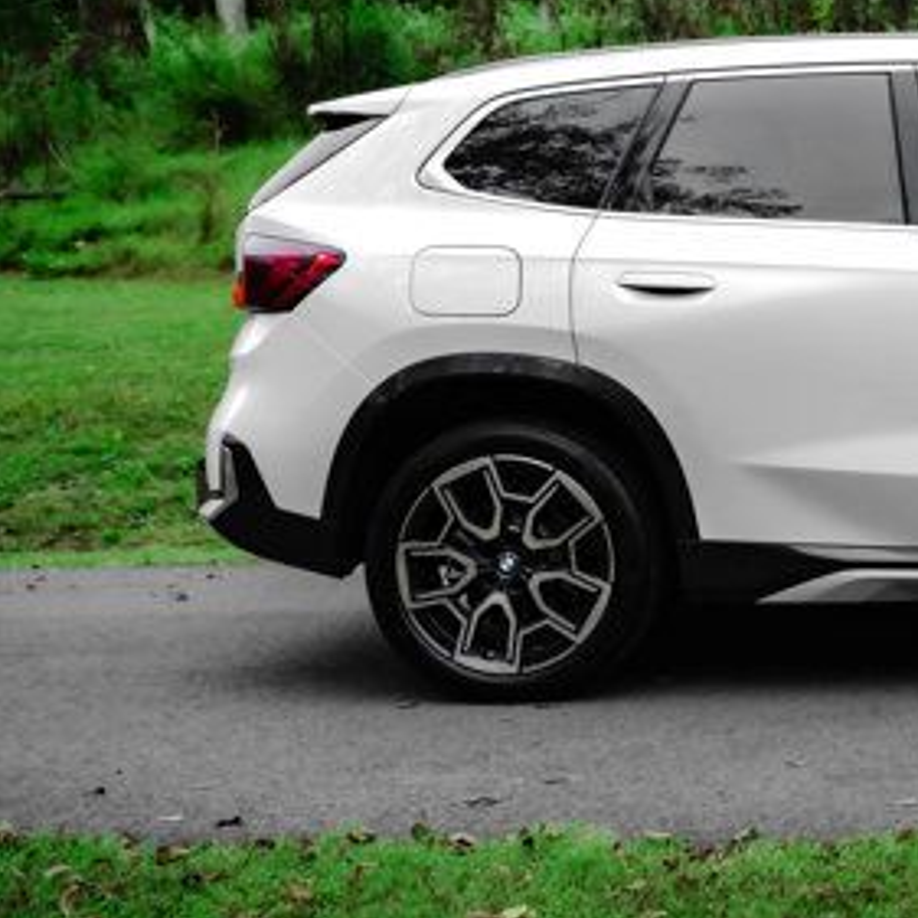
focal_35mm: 62
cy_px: 368
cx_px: 1042
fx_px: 1860
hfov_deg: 25.4
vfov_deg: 27.7
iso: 400
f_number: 4
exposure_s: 1/500
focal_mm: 32
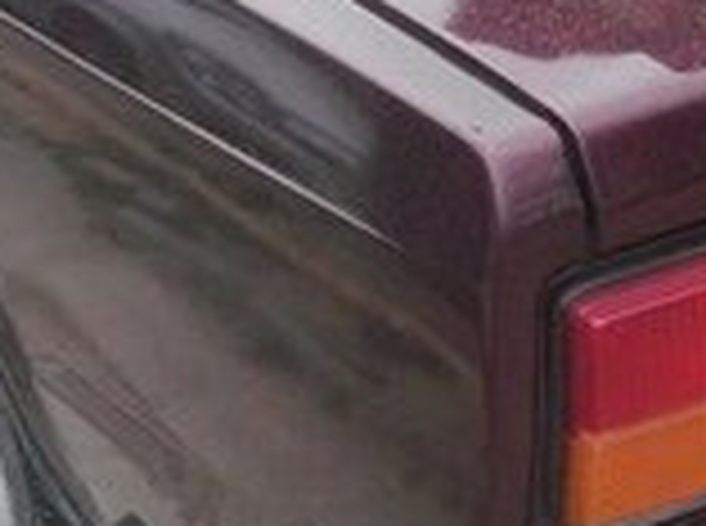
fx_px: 2401
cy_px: -97
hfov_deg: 16.7
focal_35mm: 118
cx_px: 450
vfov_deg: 12.2
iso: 80
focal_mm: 2.96
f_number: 2
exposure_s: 1/120
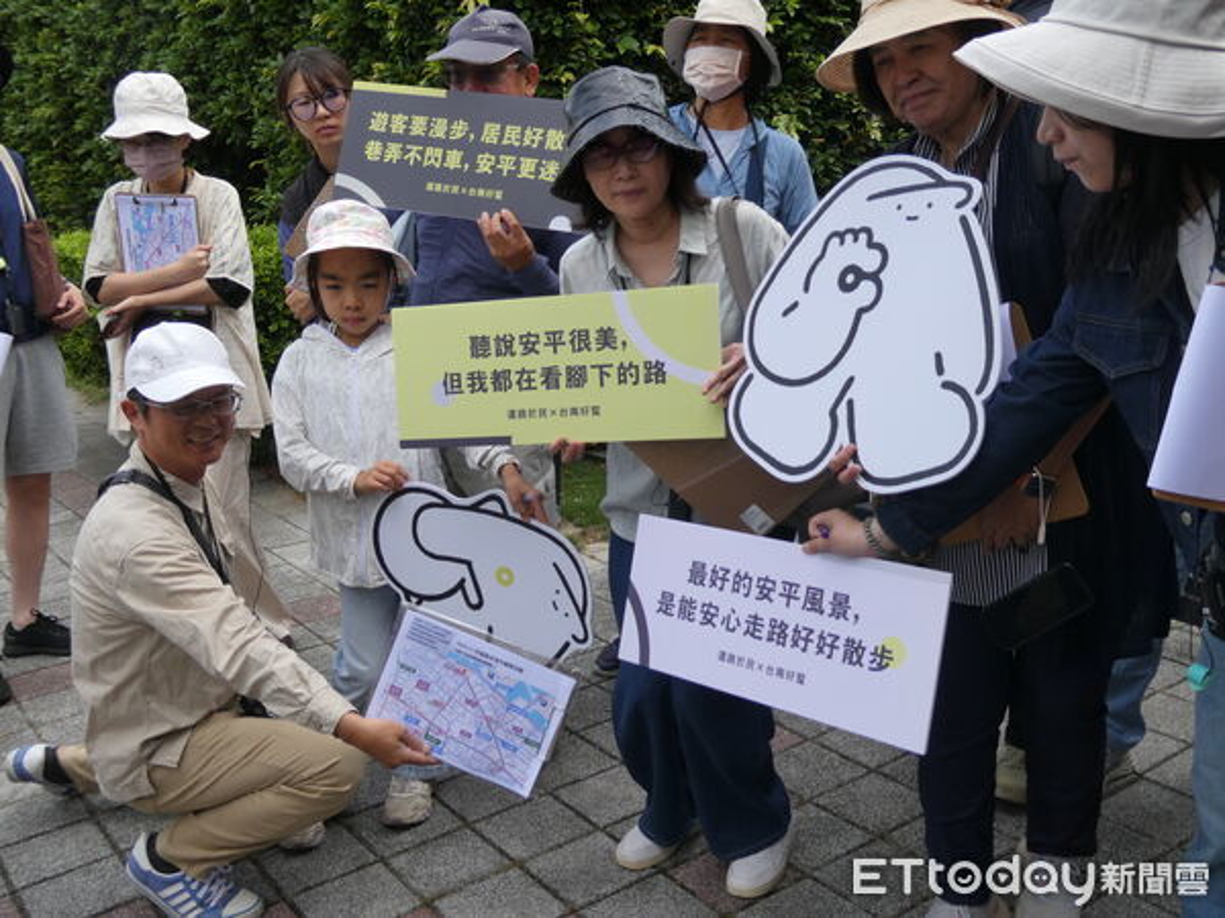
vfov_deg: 40.7
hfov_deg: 52.6
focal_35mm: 35
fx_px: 1239
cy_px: 459
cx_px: 612
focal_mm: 6.3
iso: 80
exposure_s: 1/500
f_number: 3.7
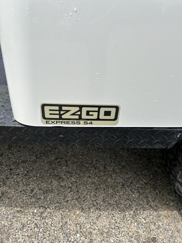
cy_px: 122
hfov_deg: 53.1
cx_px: 91
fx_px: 182
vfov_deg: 67.3
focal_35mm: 26
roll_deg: -1.2
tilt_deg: -34.4
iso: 50
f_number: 1.5
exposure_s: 1/3165
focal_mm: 5.7
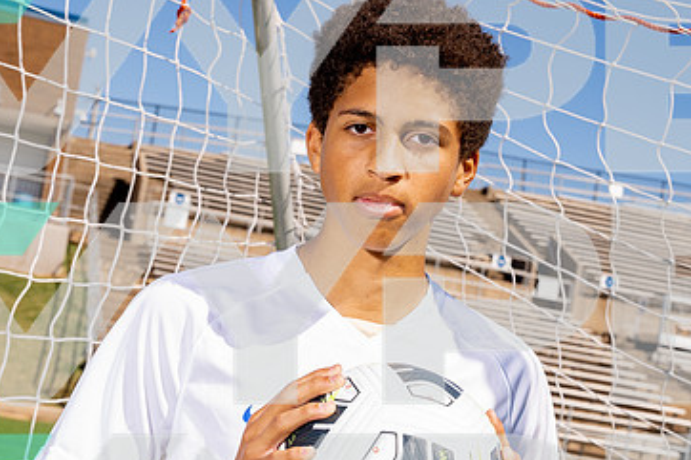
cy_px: 304
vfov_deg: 17.7
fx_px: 1477
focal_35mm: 77
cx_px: 346
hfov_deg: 26.3
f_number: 8
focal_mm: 48
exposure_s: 1/250
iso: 100
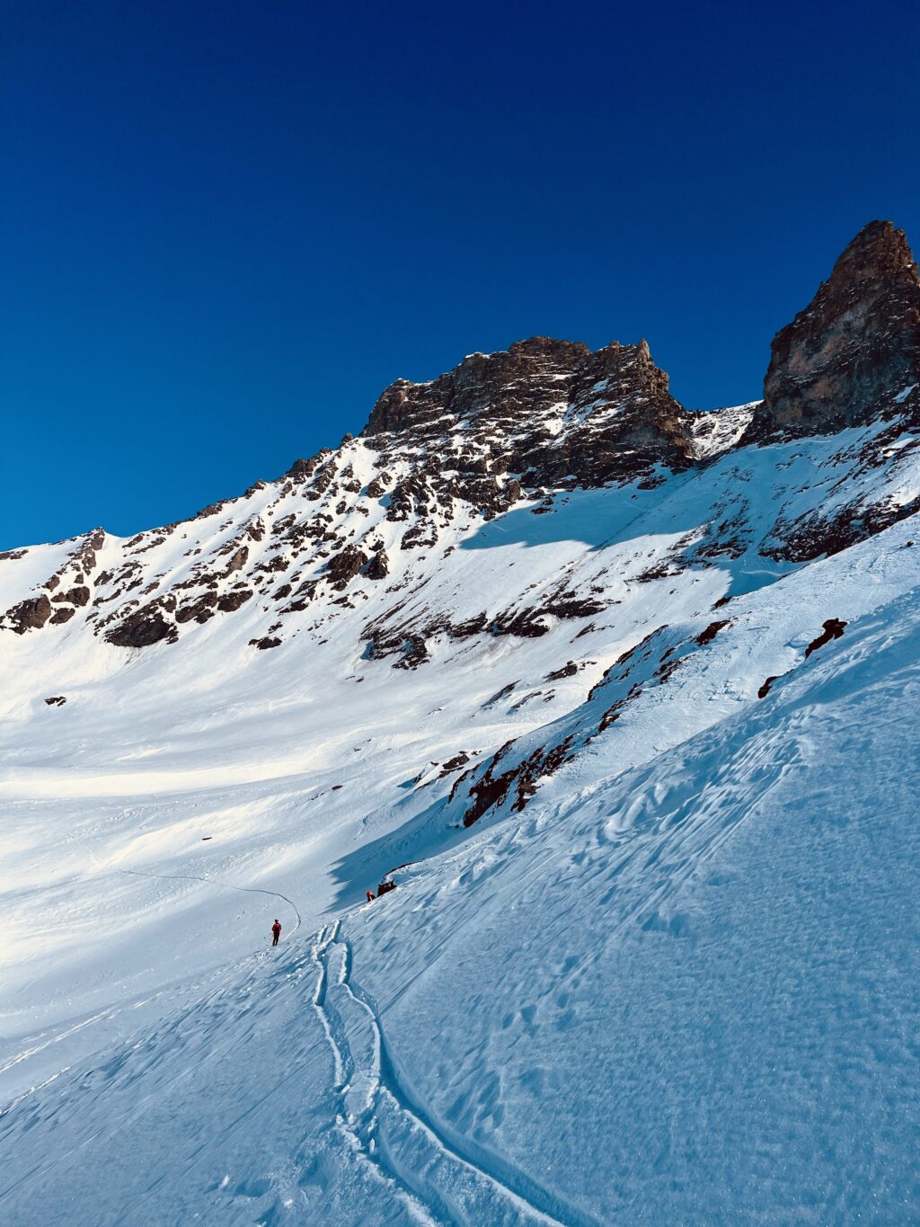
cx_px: 460
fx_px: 921
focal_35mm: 26
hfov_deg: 53.1
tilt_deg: +14.6
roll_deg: -5.0
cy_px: 614
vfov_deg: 67.3
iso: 50
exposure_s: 1/11905
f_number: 1.6
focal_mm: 5.1
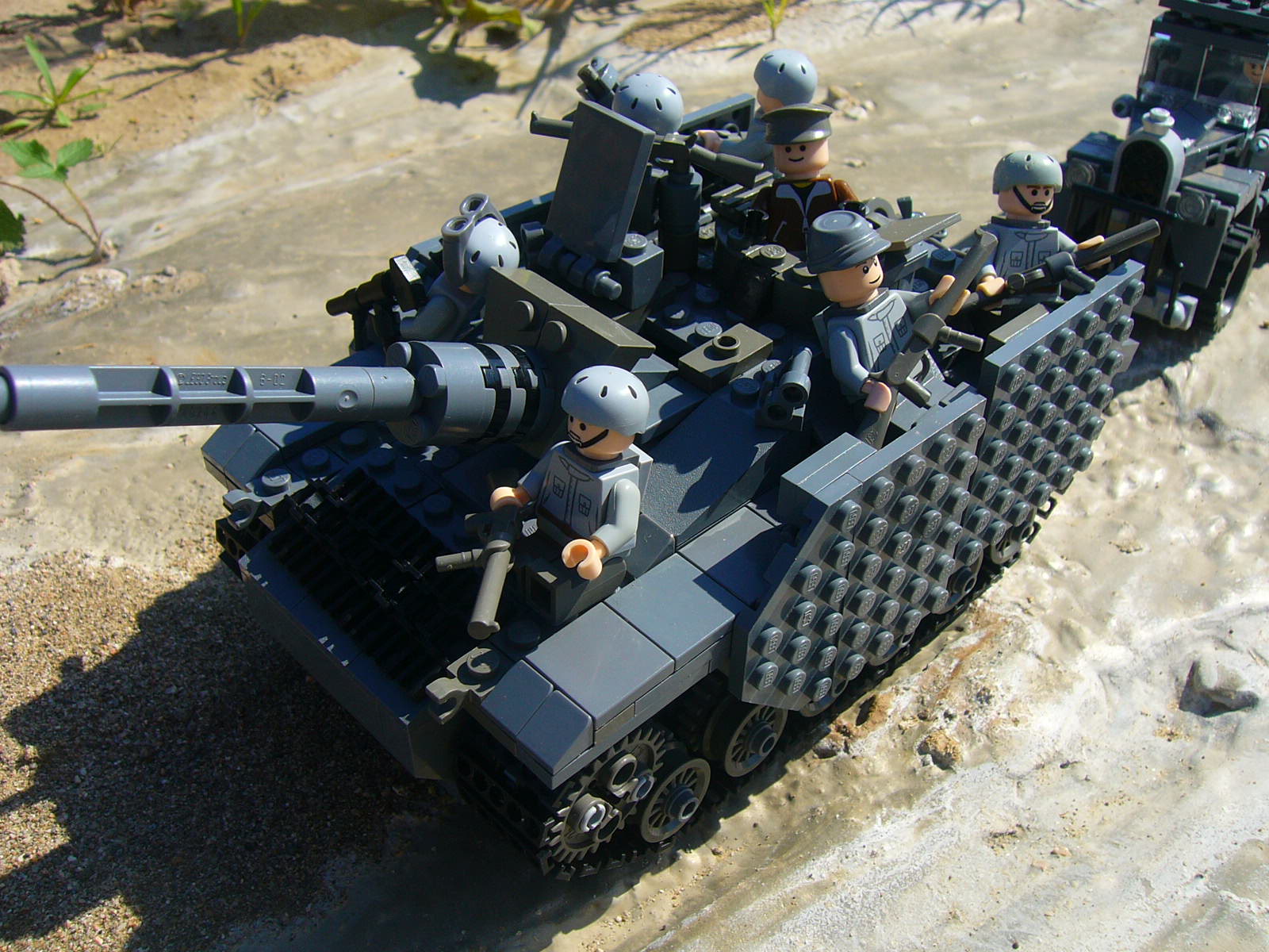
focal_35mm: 35
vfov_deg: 40.7
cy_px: 476
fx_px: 1283
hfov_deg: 52.6
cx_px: 634
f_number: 5.6
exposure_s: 1/320
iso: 64
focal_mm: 5.8
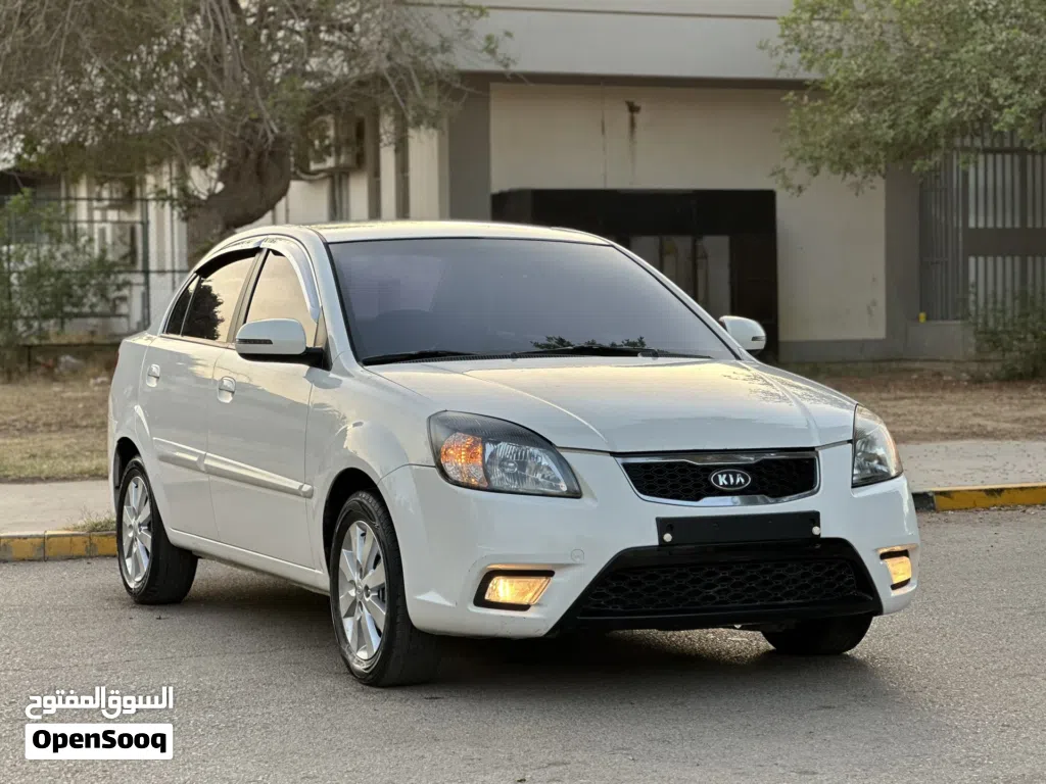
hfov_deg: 25.3
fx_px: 2327
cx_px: 523
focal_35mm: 77
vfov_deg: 19.1
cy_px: 392
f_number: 2.8
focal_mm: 9
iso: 50
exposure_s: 1/121
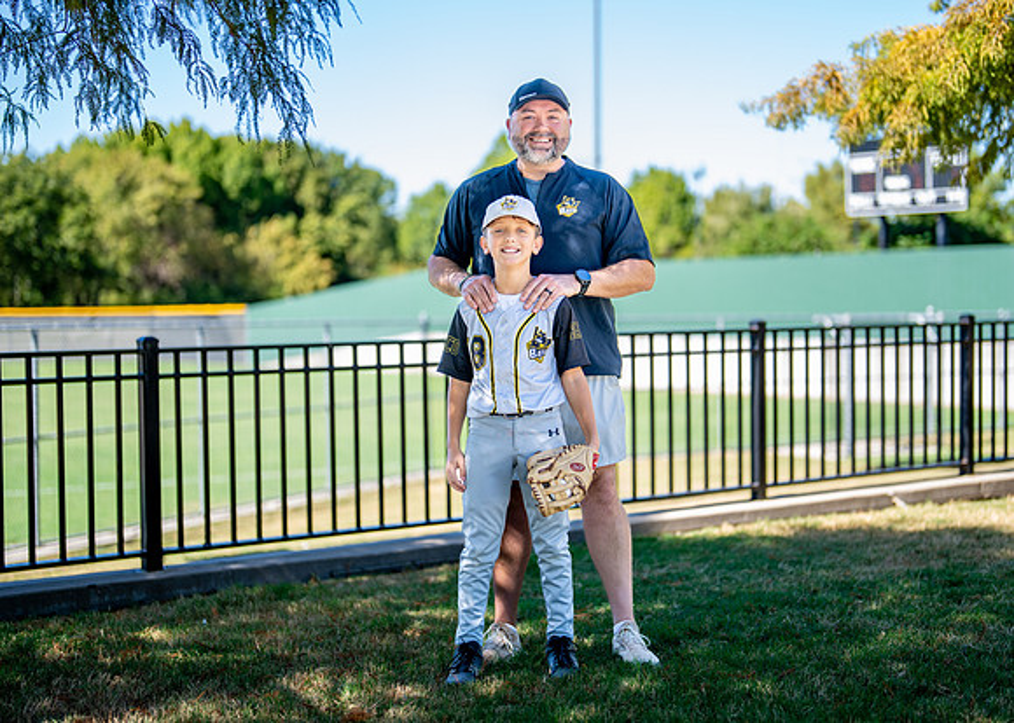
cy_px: 351
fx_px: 1713
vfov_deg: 23.9
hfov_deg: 33.0
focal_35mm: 59
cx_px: 542
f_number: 1.2
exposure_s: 1/1600
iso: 100
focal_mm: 50
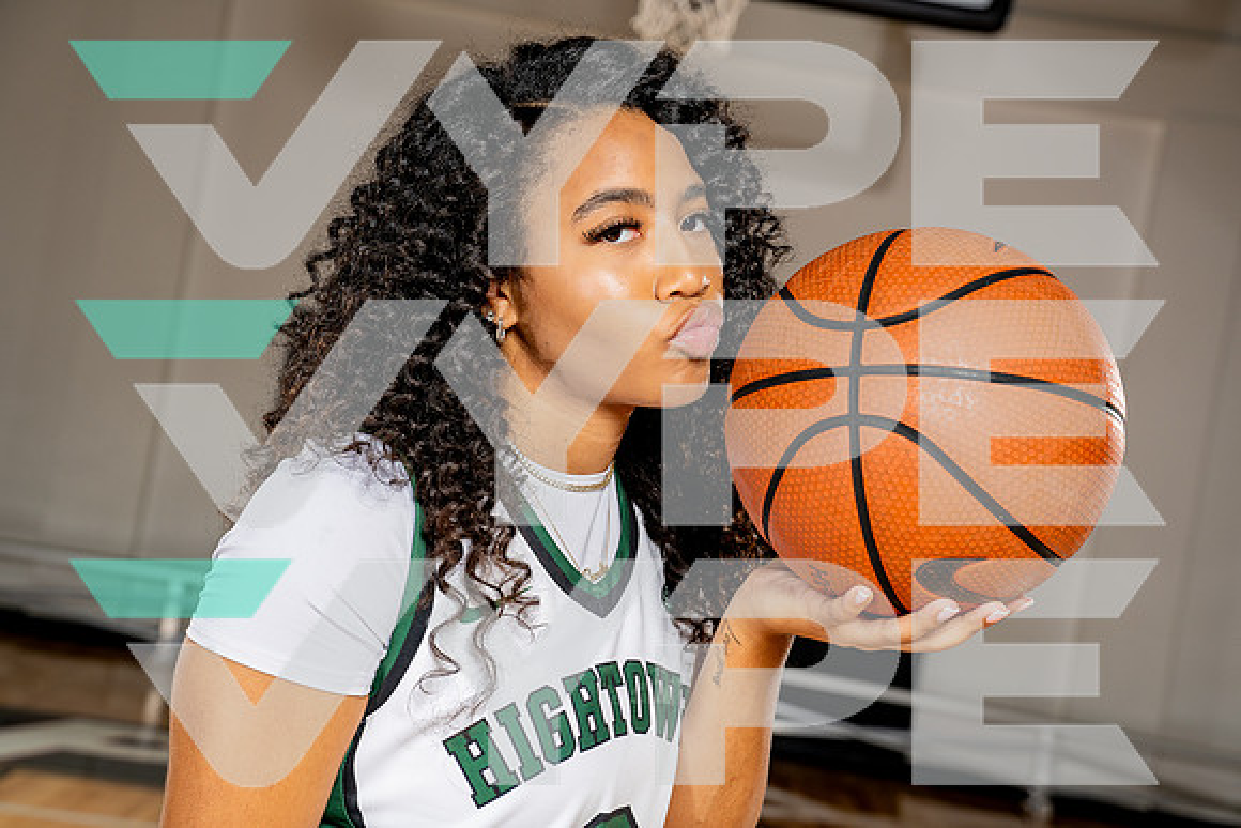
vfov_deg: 23.4
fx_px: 2000
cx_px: 620
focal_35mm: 58
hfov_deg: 34.5
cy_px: 414
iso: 200
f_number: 5.6
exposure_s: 1/250
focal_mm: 58
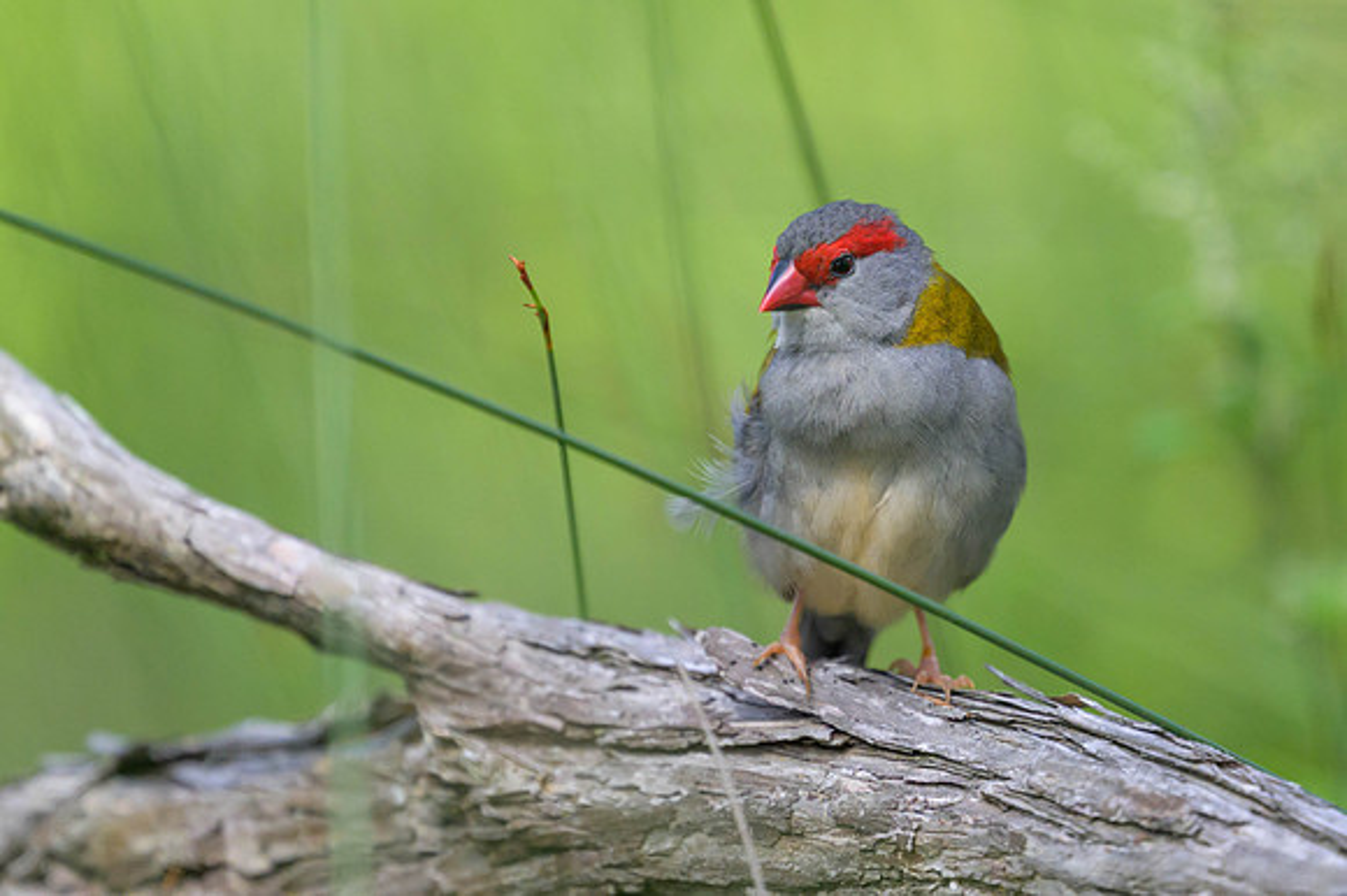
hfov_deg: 1.8
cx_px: 800
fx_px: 42410
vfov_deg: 1.2
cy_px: 372
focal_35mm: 1134
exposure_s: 1/3200
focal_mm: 560
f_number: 4
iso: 1000
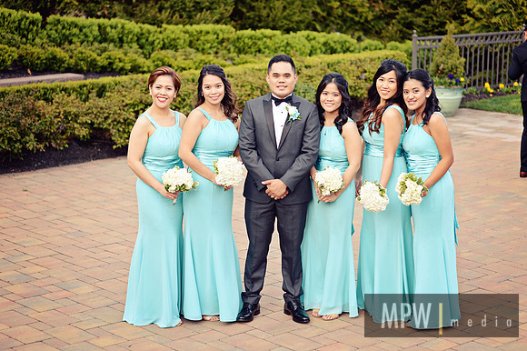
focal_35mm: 85
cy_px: 176
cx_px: 264
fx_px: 1244
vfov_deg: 16.1
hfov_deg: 23.9
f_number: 2.8
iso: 320
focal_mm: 85
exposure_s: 1/500
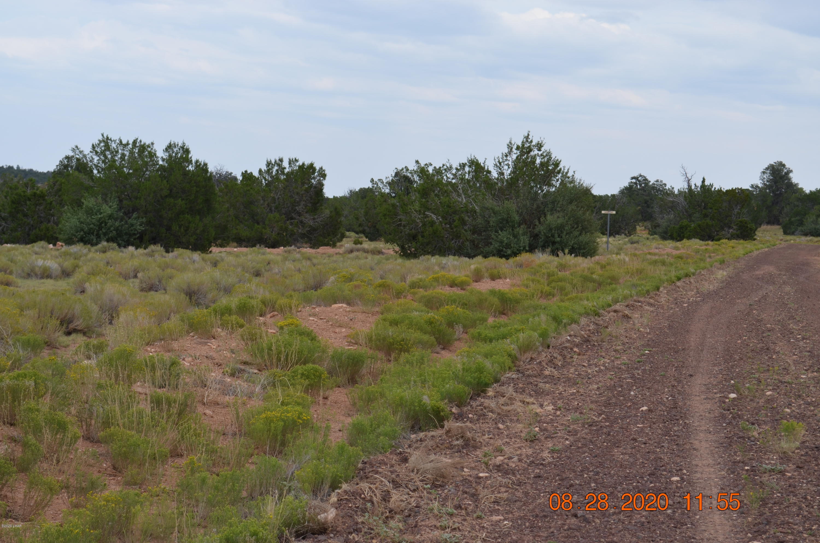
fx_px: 1875
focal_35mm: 82
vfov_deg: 16.5
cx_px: 410
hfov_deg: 24.7
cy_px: 272
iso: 140
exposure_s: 1/250
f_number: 8
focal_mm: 55
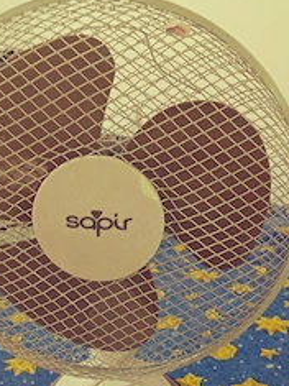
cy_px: 240
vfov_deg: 37.3
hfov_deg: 28.5
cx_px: 117
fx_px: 568
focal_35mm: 51
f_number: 1.75
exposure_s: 1/25
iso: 3633
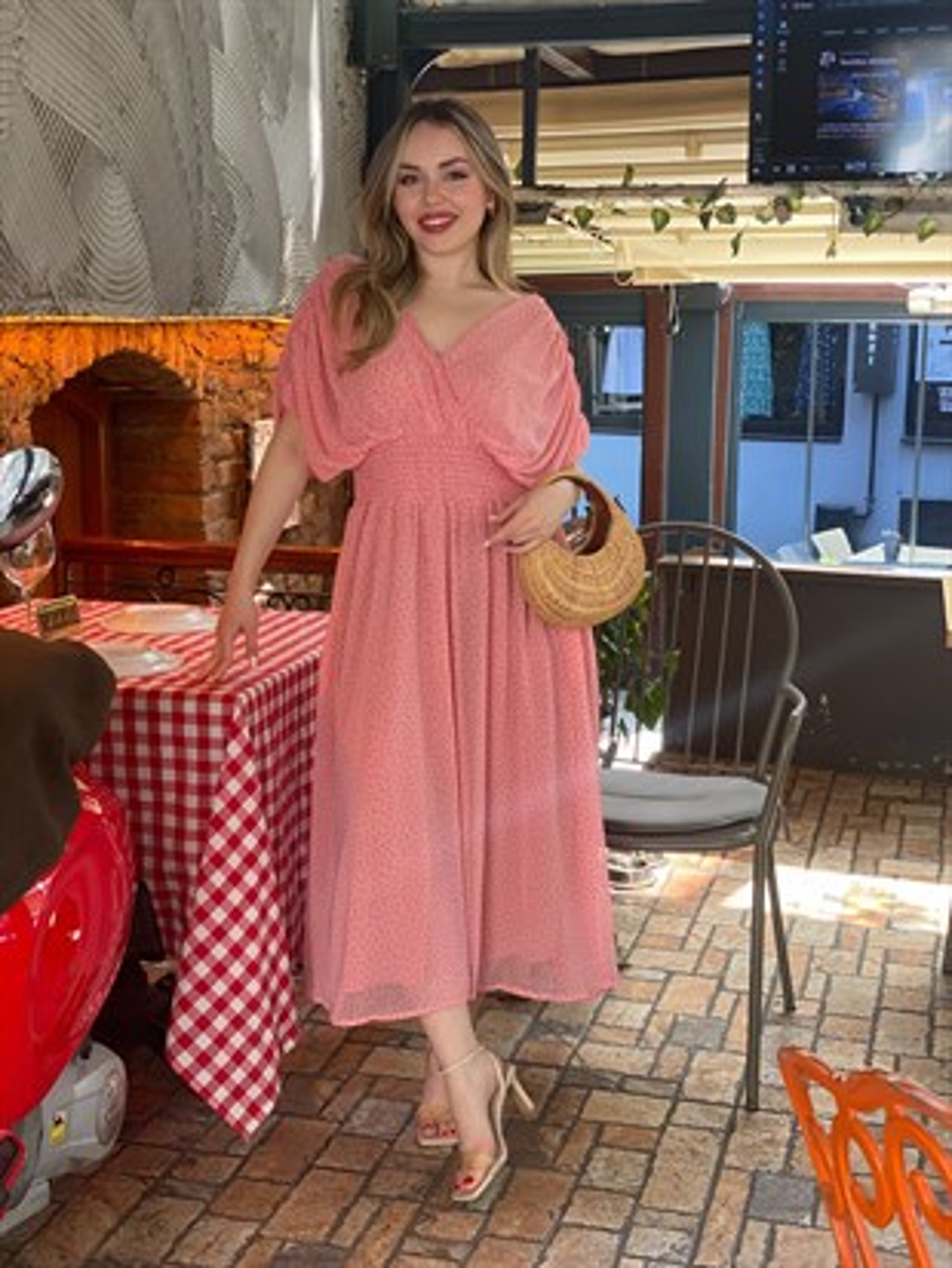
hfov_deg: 28.0
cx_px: 476
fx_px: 1906
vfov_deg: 36.8
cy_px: 634
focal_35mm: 52
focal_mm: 6
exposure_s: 1/100
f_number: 2
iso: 80
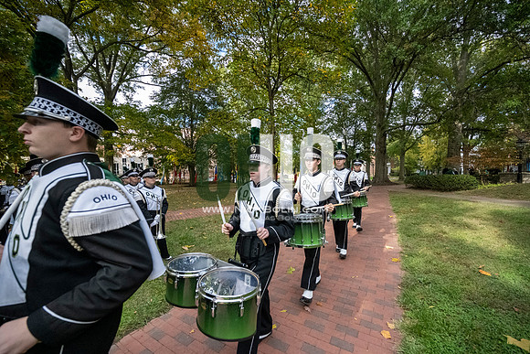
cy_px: 177
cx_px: 265
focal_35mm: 14
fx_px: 206
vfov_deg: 81.2
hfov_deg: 104.2
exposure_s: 1/8000
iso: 6400
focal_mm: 14
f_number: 4
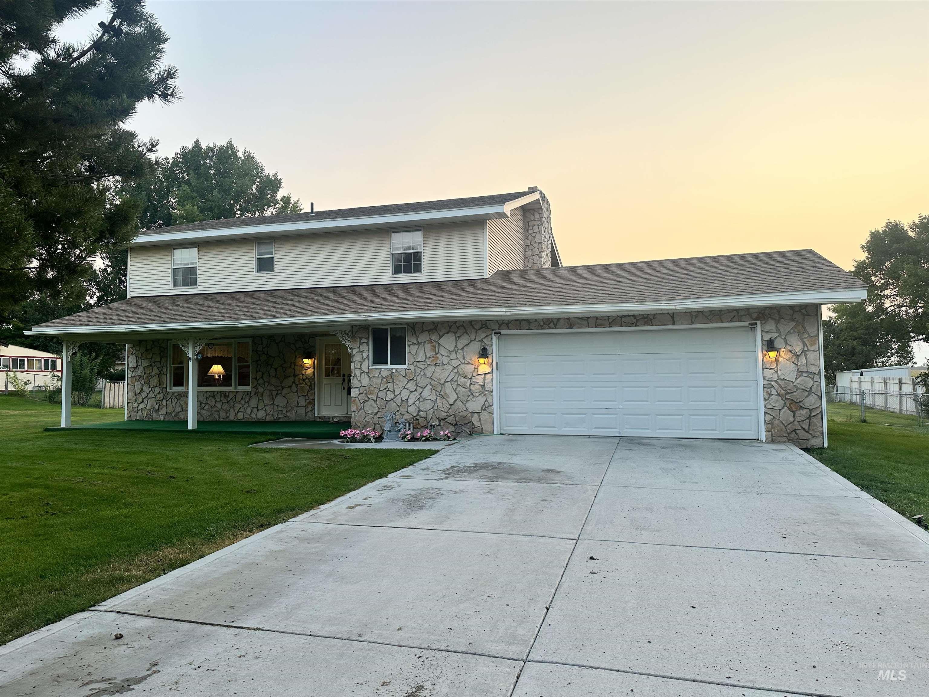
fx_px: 644
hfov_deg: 71.6
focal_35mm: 24
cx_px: 464
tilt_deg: +2.3
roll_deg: +0.8
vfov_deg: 56.8
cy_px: 348
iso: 80
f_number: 1.78
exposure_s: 1/415
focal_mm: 6.86
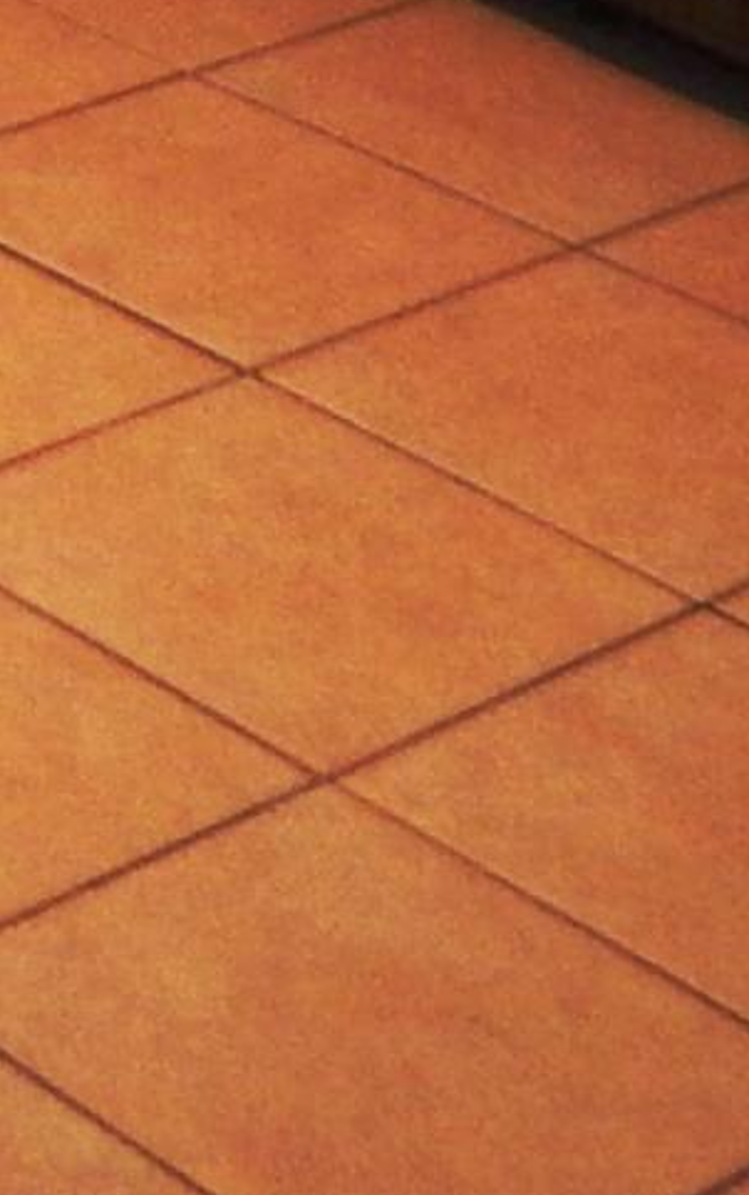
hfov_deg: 8.3
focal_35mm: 145
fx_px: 4727
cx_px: -1084
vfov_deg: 13.2
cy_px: -858
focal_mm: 4
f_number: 3
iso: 250
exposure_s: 1/30
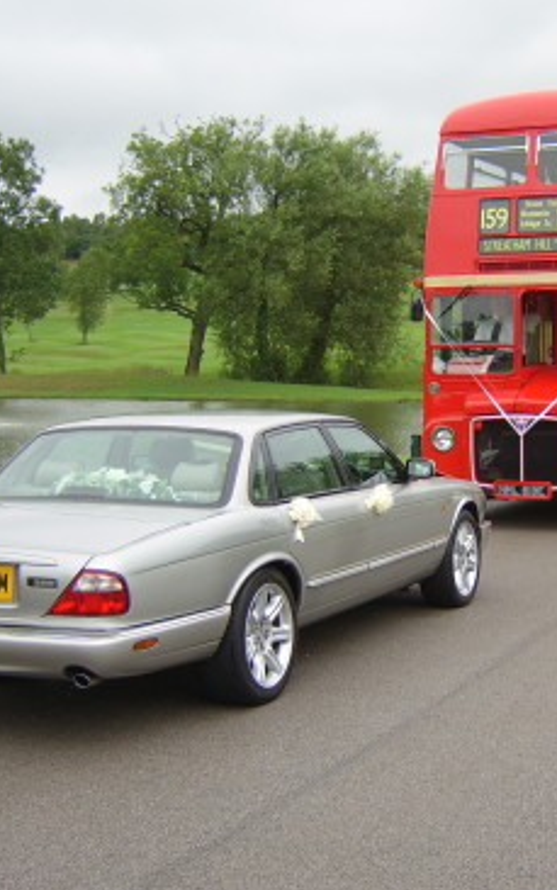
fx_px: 1116
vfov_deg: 43.5
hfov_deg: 27.7
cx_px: 401
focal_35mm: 46
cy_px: 462
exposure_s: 1/114
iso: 50
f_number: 2.7
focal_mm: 8.13
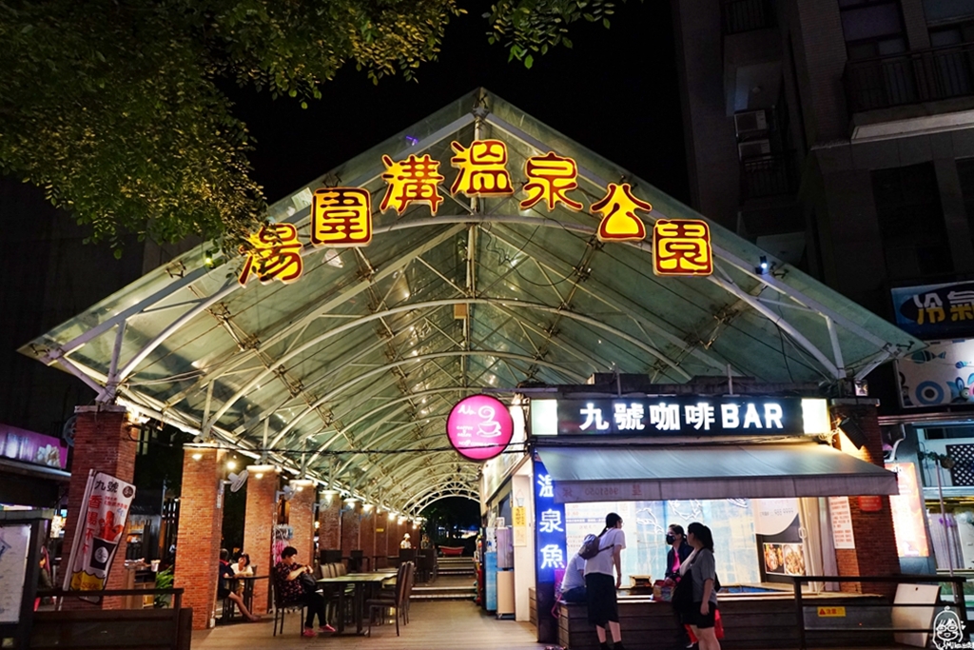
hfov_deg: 65.5
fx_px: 758
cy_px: 325
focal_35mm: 28
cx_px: 487
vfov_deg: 46.4
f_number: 4.5
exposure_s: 1/60
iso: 3200
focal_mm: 28
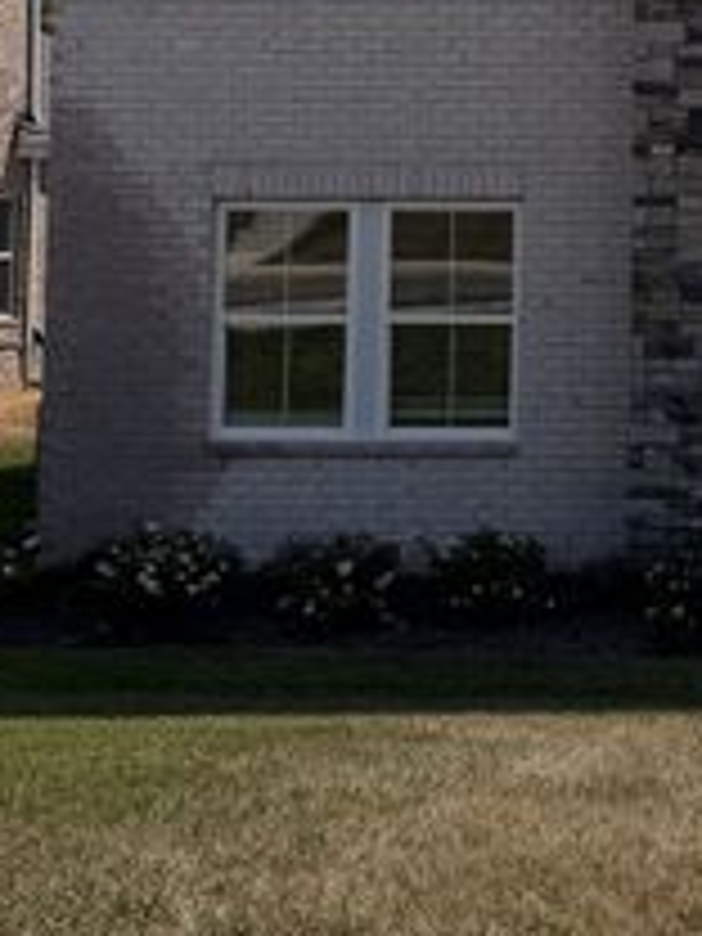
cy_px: 92
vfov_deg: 24.6
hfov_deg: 17.7
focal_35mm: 77
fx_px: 2082
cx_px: 950
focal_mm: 6.76
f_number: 1.78
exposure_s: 1/8130
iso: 80
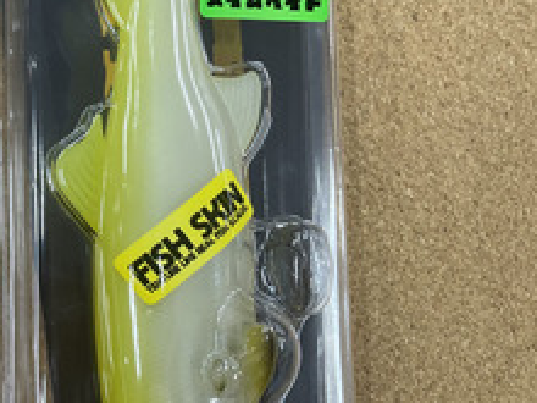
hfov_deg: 23.6
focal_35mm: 71
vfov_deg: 20.6
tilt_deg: -83.4
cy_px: 132
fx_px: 1101
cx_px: -193
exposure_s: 1/120
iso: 64
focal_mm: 4.2
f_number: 1.6
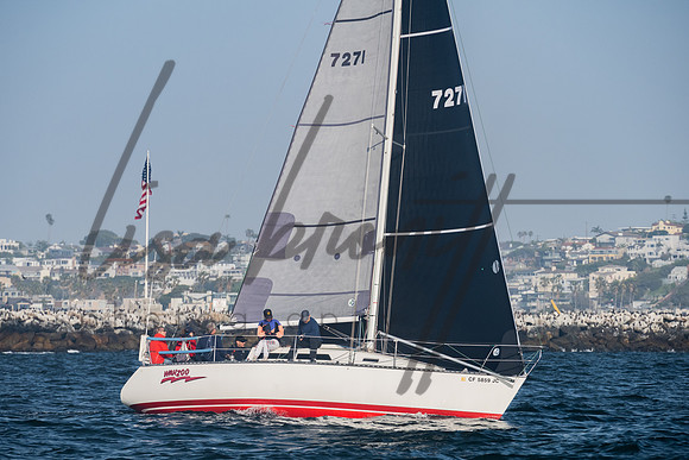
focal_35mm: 240
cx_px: 327
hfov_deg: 8.6
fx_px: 4591
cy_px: 268
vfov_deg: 5.7
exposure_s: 1/800
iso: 400
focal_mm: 200
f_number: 8
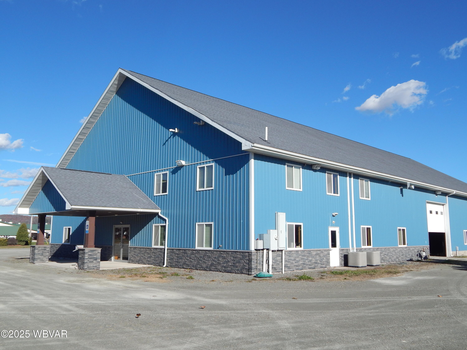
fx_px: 418
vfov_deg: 45.4
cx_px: 234
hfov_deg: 58.4
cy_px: 175
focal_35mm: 31
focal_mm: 5.6
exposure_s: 1/500
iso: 125
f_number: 6.5
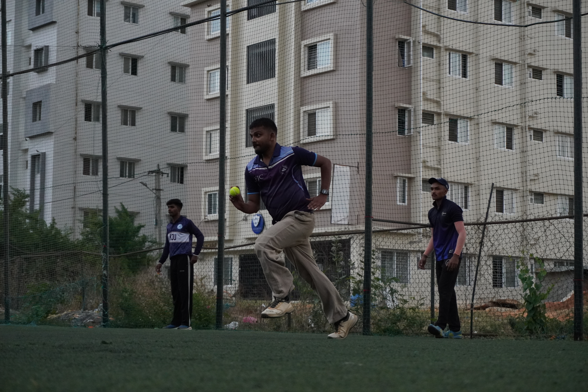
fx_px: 1225
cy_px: 196
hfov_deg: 27.0
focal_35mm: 75
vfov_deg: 18.2
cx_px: 294
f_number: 5.6
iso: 2500
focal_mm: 50
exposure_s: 1/1000
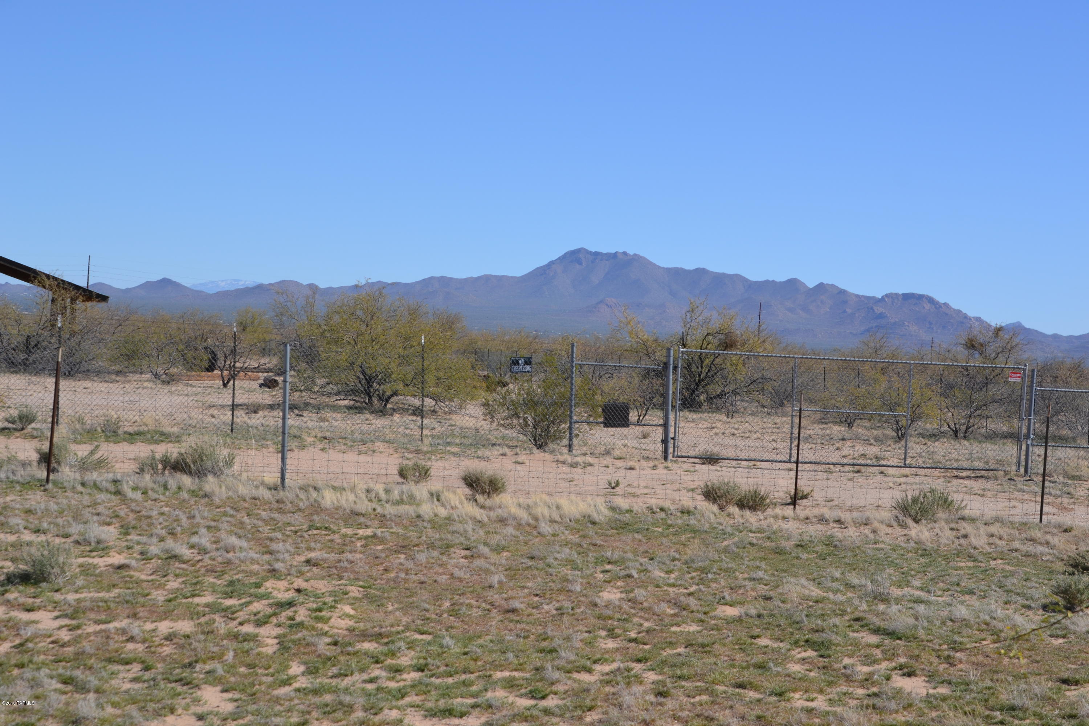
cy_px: 363
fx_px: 2087
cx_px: 544
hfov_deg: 29.2
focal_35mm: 69
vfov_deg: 19.7
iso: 100
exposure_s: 1/320
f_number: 9
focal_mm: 46
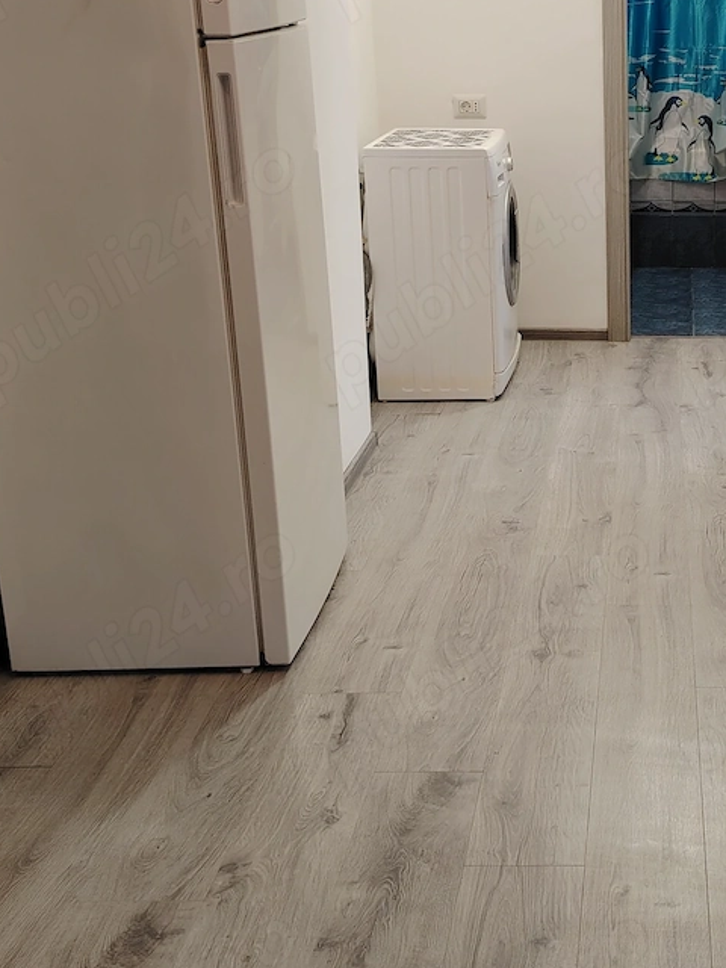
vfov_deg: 37.9
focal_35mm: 50
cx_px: 662
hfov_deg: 28.0
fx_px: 1398
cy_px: 351
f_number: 1.75
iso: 475
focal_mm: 5.25
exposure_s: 1/50
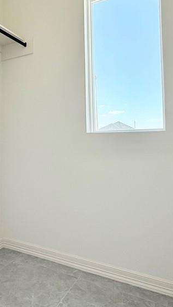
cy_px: 131
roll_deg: +0.4
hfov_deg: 40.8
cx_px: 52
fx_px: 228
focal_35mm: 28
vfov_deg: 67.6
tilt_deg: +2.7
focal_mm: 2.22
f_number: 2.2
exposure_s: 1/124
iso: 64
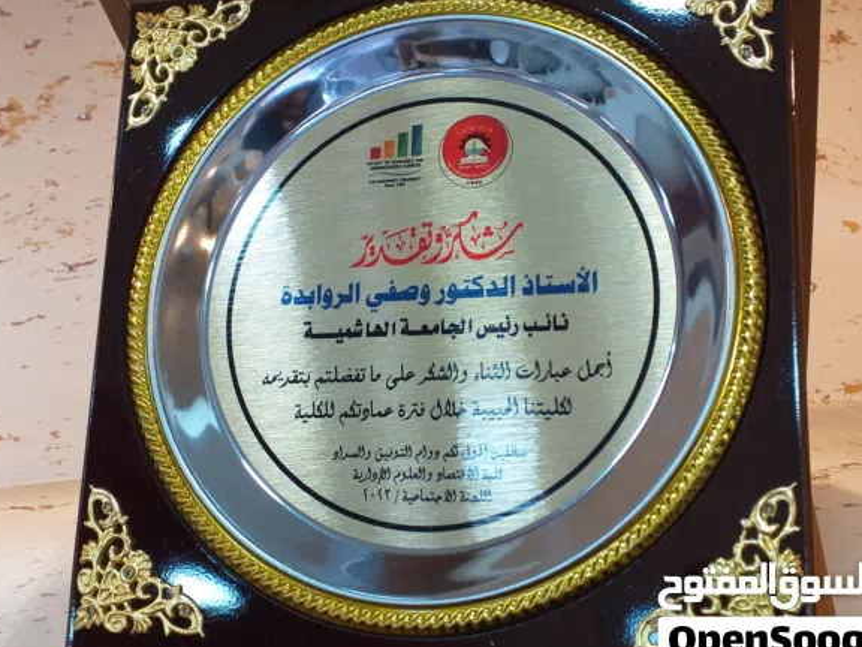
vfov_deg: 46.8
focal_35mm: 30
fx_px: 747
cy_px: 346
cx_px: 432
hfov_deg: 60.0
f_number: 1.9
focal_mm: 3.6
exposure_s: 1/50
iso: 50
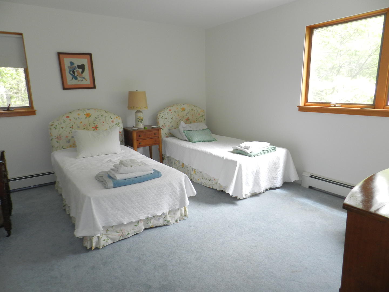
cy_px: 146
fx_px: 258
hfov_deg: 73.9
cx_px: 194
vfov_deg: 58.9
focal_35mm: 23
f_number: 3.4
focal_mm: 4
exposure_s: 1/30
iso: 160
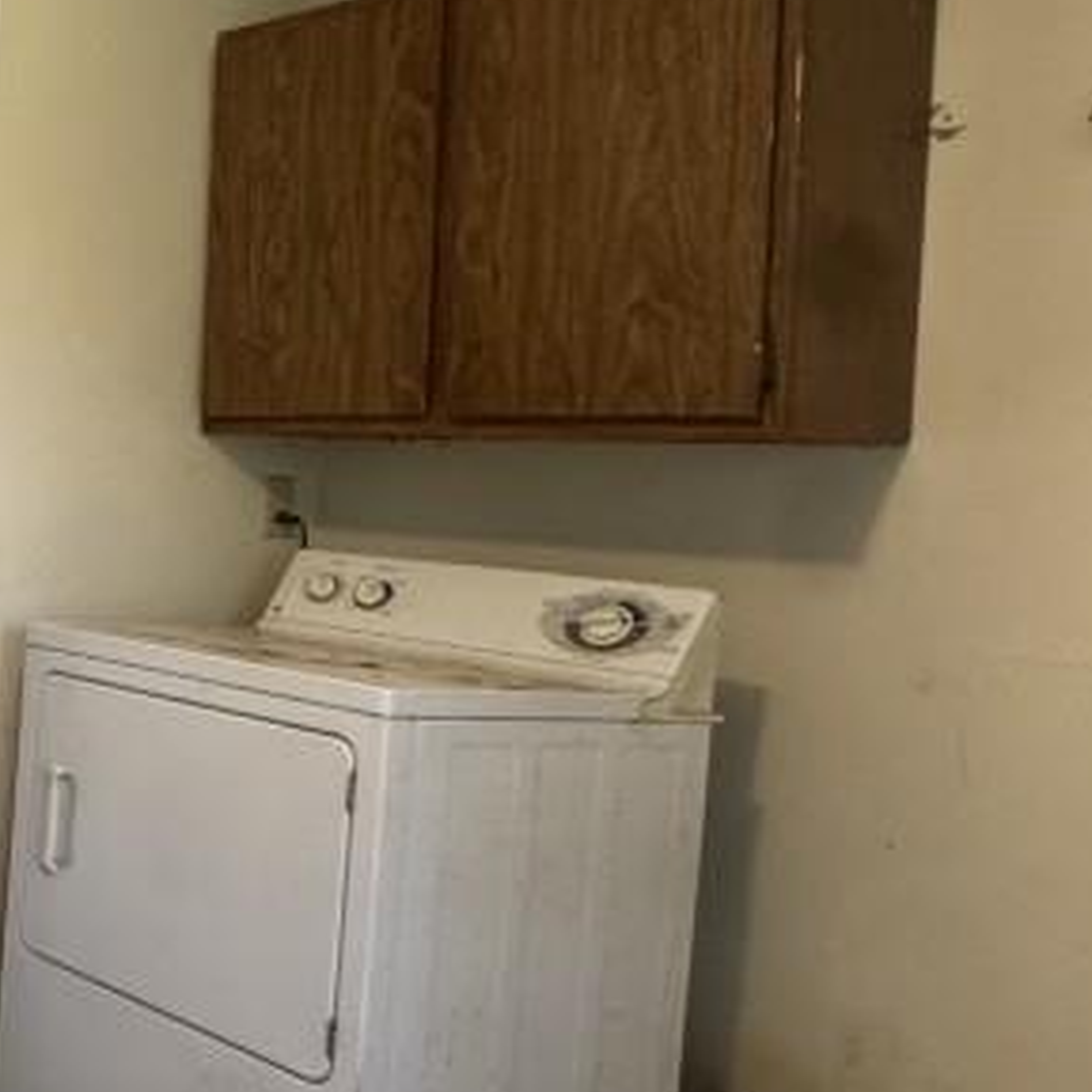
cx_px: -610
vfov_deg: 38.3
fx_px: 1570
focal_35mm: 44
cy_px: 485
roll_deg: -3.5
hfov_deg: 26.1
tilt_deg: -3.1
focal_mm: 2.22
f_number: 2.2
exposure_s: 1/61
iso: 320
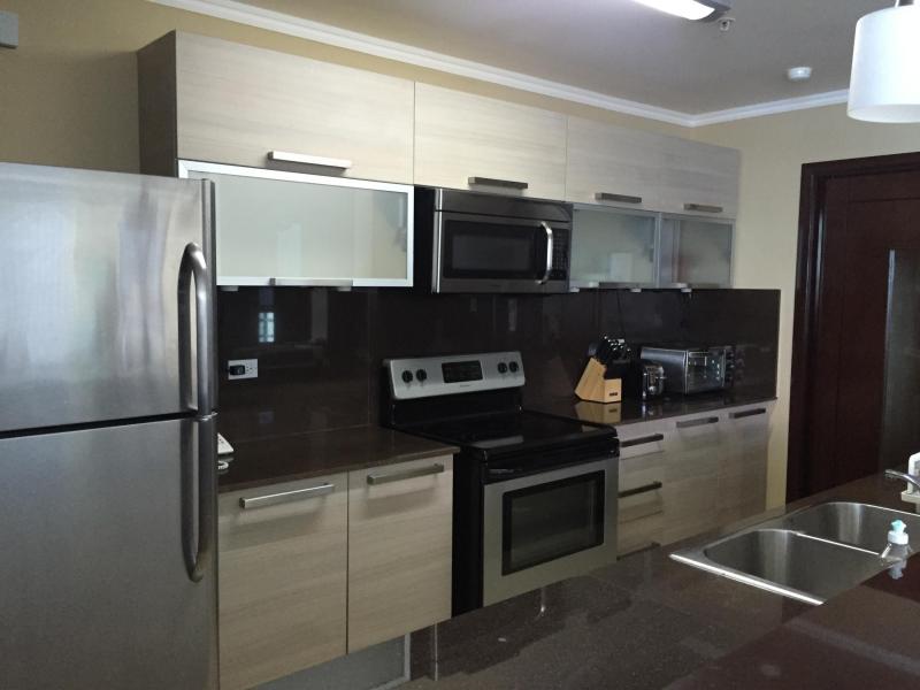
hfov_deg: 61.7
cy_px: 345
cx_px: 460
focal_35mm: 29
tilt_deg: -3.9
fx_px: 771
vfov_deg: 48.2
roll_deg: -1.2
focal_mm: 4.15
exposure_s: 1/24
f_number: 2.2
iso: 250
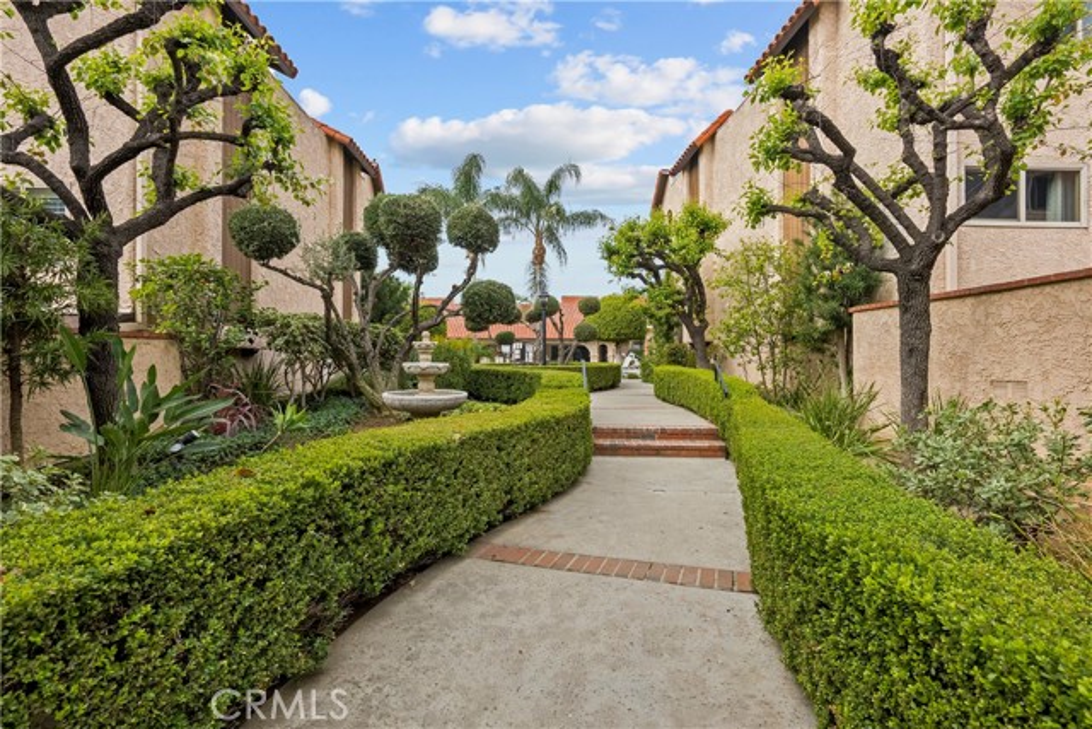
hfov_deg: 96.7
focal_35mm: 16
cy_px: 364
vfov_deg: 73.8
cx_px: 546
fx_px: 485
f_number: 6.3
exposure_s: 1/640
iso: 250
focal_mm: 16
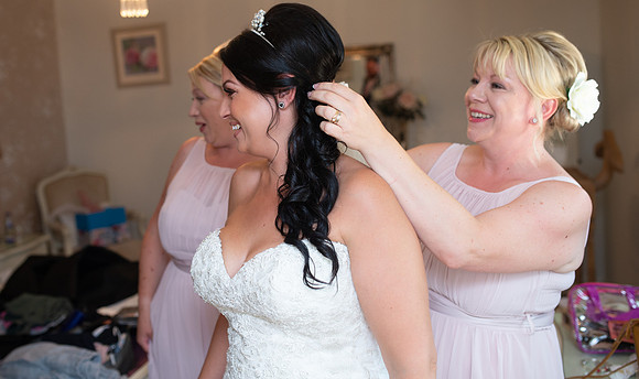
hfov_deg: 48.0
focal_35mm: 42
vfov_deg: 29.6
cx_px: 271
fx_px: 714
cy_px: 135
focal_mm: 35
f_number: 2.8
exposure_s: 1/100
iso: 800
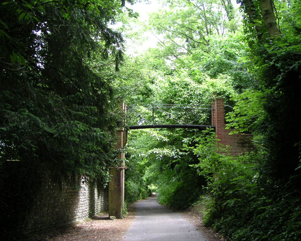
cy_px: 120
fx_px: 356
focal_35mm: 40
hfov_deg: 45.8
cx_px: 154
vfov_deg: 37.3
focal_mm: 6
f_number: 2.8
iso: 50
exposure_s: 1/45
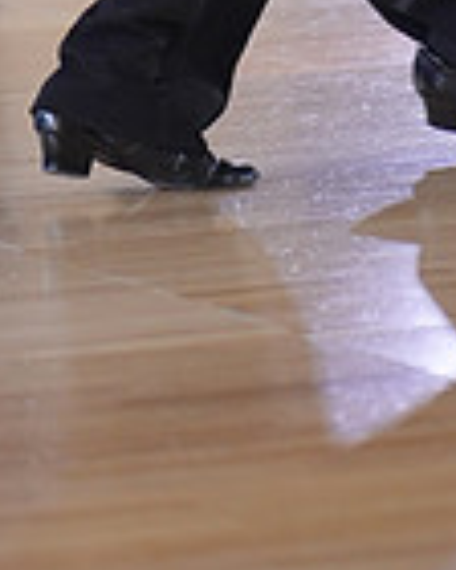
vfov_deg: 4.0
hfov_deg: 3.2
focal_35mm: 482
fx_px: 8131
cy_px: -505
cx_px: 747
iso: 800
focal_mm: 83
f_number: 2
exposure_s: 1/500
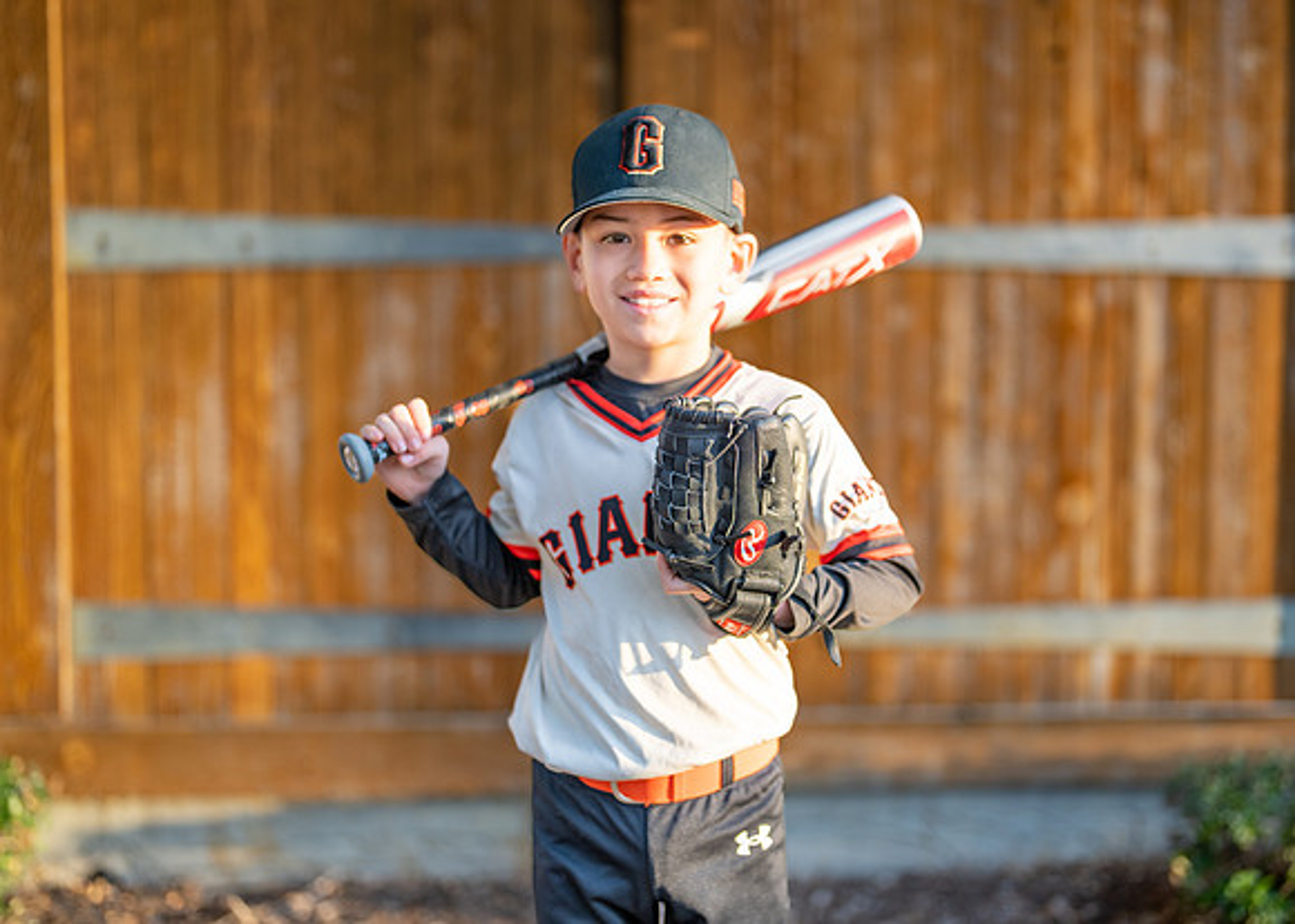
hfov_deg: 35.7
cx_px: 700
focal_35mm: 55
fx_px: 2010
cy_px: 451
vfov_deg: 25.9
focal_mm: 50
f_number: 1.2
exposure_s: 1/640
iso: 100
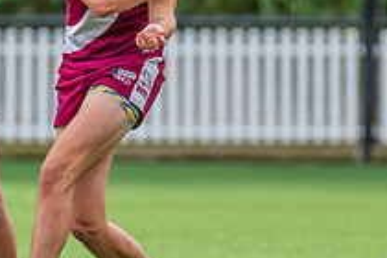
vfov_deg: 0.9
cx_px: 10
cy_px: 31
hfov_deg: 1.4
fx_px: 15780
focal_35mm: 1468
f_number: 5.6
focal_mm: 420
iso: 800
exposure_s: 1/1250
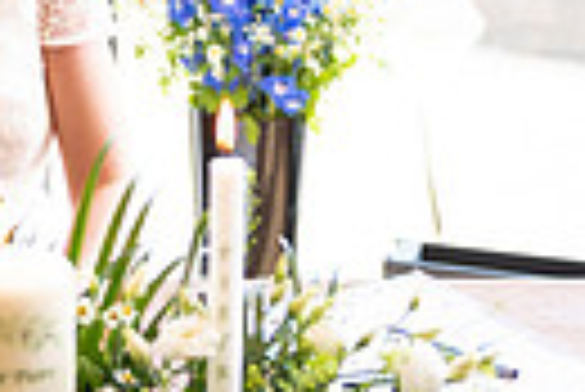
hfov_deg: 11.8
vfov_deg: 8.0
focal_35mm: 169
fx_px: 2749
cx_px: -216
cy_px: -237
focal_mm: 38
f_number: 3.2
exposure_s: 1/160
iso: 400
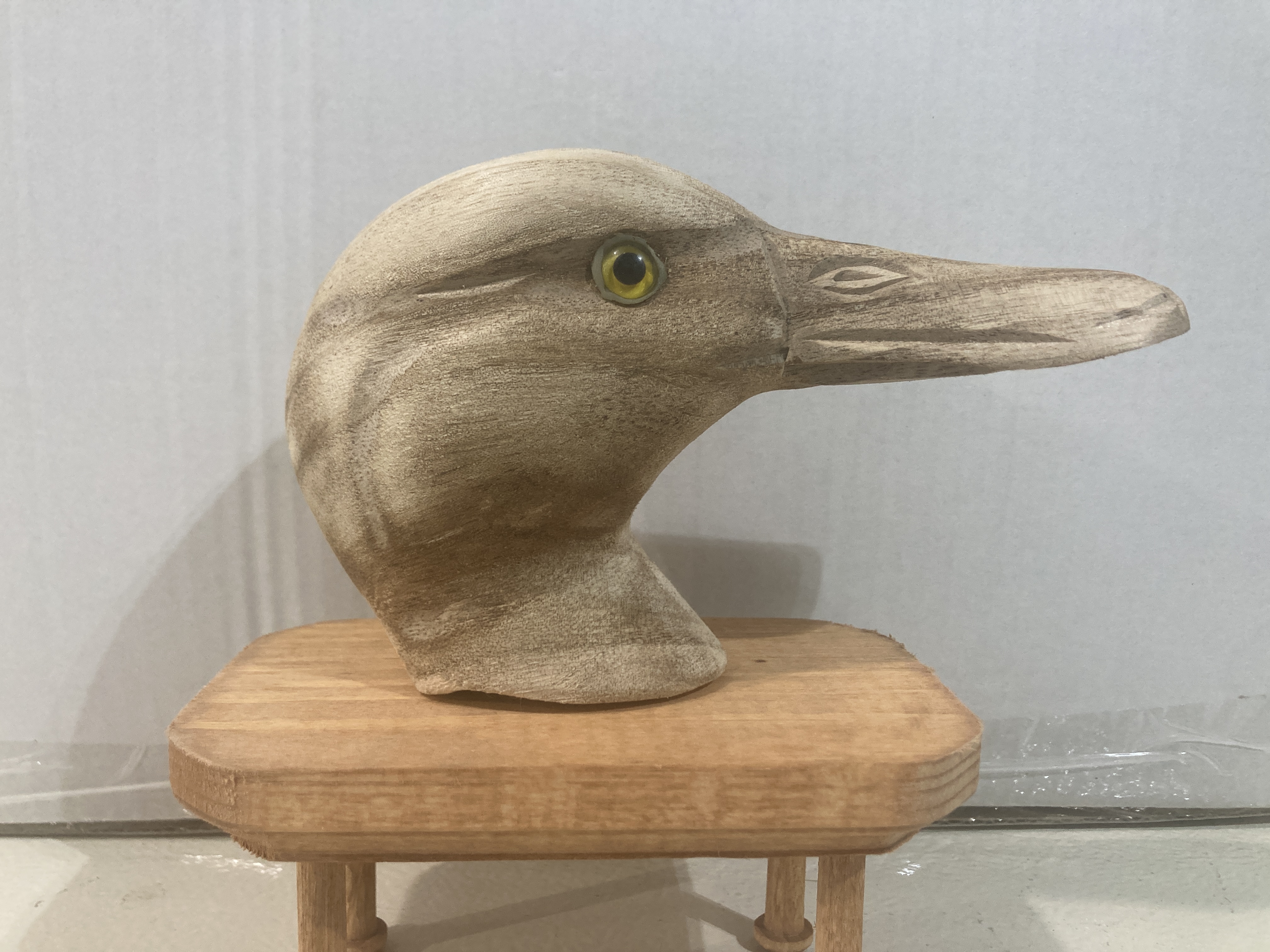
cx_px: 635
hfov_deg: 63.4
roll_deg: -1.7
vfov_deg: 49.7
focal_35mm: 28
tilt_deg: -6.4
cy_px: 476
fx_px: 1027
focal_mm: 3.99
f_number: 1.8
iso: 125
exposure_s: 1/60
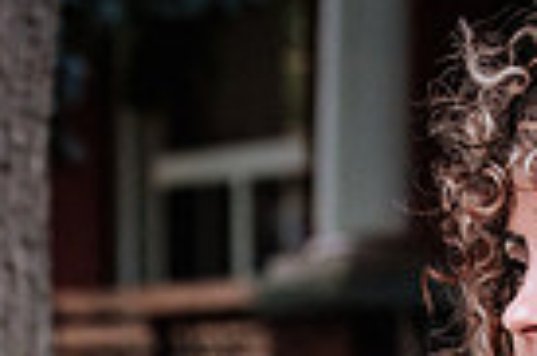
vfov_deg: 4.0
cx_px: 29
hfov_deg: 6.0
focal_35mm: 342
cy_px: 554
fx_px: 5095
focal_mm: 50
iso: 1600
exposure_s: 1/250
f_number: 2.8
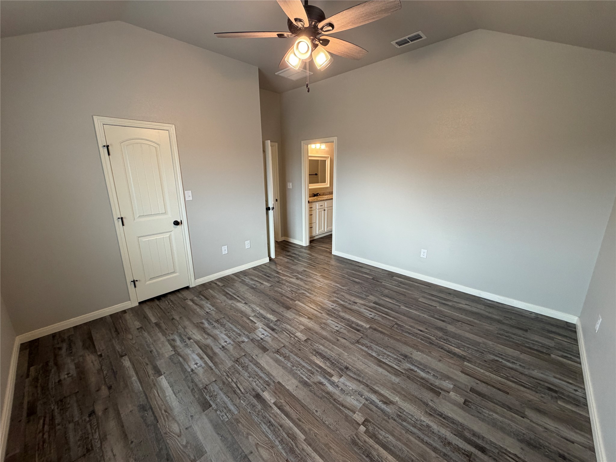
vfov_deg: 85.7
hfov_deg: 102.1
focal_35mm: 14
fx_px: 249
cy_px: 231
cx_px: 308
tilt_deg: -14.7
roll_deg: +0.9
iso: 160
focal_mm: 2.22
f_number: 2.2
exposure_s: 1/60
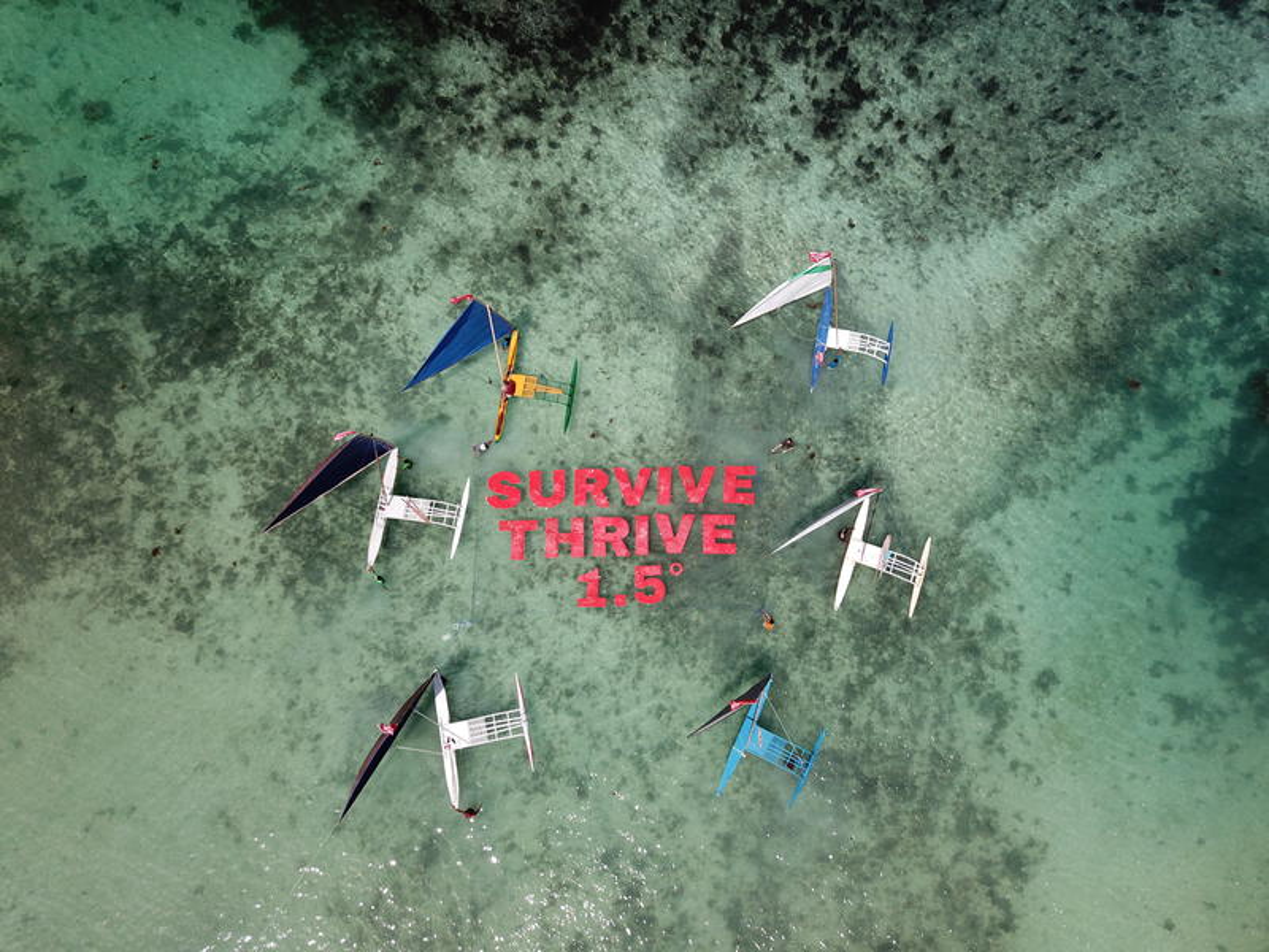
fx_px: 953
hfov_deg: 67.3
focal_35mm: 26
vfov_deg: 53.1
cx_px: 634
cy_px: 476
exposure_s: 1/1048
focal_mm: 4.73
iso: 100
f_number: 2.2
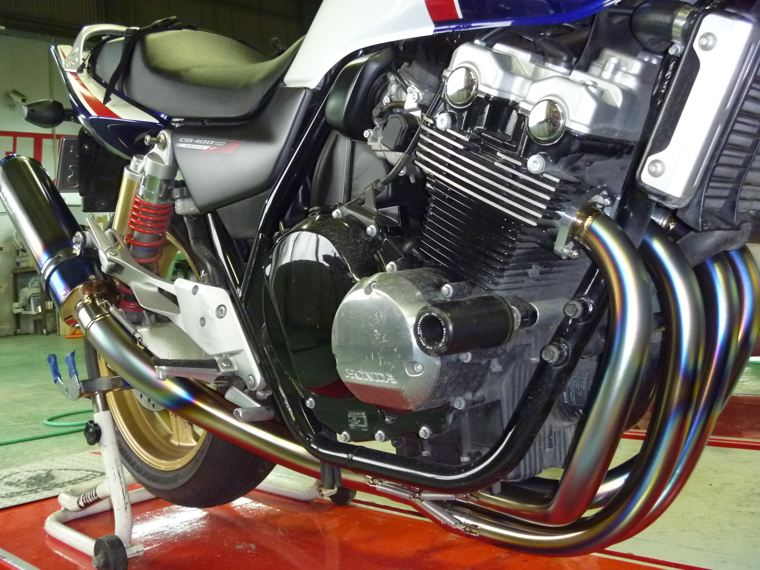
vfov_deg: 40.7
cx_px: 380
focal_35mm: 35
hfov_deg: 52.6
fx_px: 768
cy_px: 285
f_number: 3.5
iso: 400
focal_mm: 6.3
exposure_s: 1/30
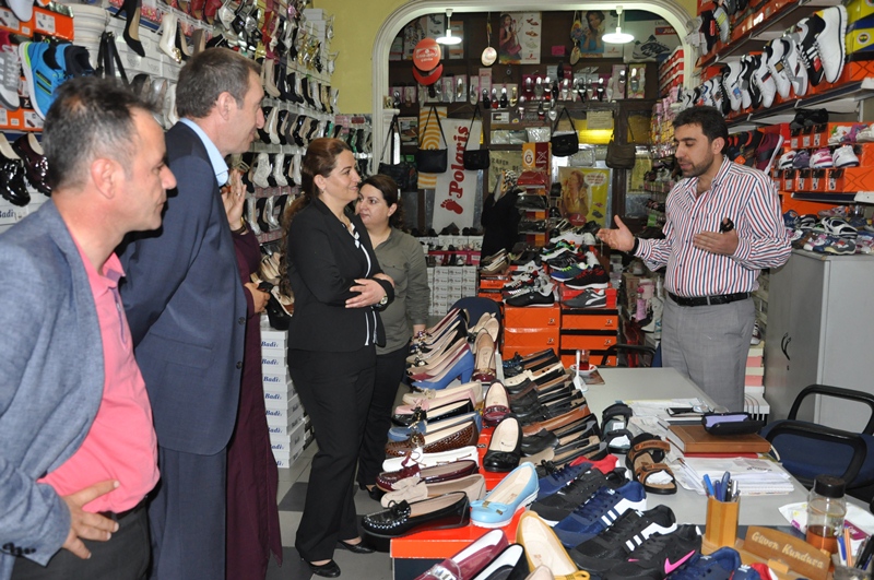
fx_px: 764
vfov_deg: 41.6
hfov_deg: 59.6
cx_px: 437
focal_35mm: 32
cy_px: 290
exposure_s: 1/60
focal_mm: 21
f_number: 3.8
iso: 800
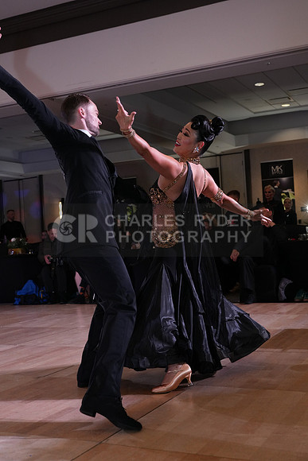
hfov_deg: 30.5
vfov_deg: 44.5
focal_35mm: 44
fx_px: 564
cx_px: 154
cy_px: 230
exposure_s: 1/250
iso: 2500
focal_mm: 44
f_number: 5
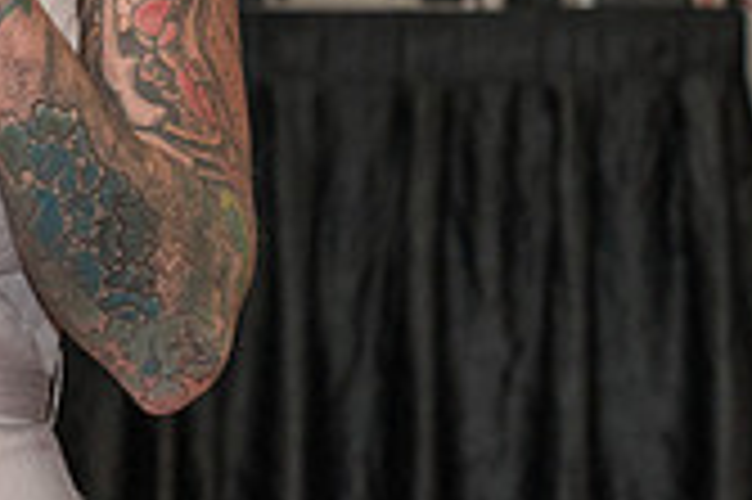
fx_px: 5175
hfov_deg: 8.2
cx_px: -137
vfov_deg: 5.5
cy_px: 23
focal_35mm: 248
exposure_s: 1/160
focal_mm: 65
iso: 1000
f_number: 5.6
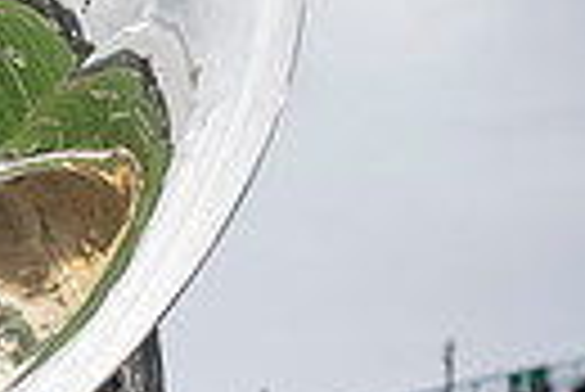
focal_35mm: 107
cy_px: 854
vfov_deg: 11.3
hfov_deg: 16.2
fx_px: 1741
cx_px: -450
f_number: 2.8
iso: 160
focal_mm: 24
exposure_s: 1/500
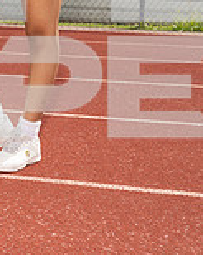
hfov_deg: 14.1
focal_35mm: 107
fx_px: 804
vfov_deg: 17.3
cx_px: -23
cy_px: -28
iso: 200
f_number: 11
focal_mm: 39
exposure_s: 1/250
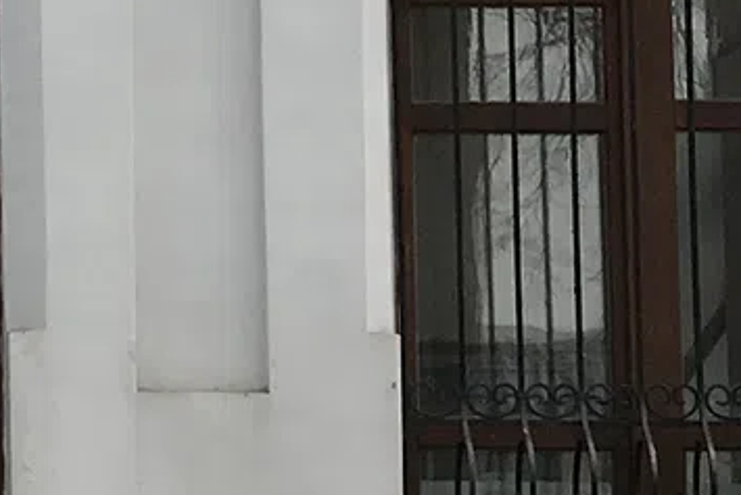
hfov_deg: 10.0
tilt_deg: +11.3
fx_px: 4056
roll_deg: +0.0
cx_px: -457
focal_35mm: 197
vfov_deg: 7.0
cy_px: 58
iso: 20
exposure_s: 1/1681
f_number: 1.8
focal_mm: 3.99
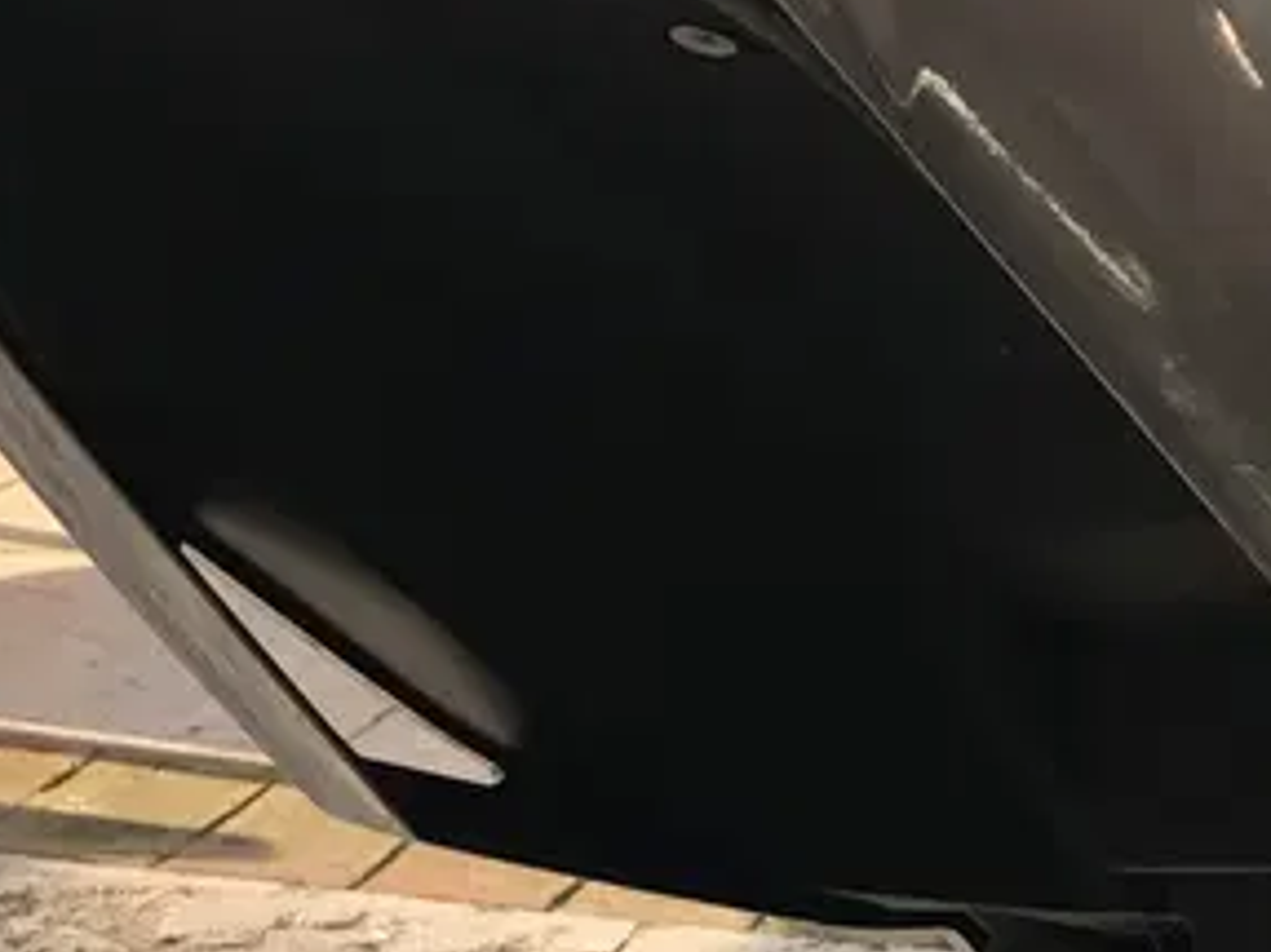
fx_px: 4294
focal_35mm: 117
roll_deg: -7.0
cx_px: 2117
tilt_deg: -8.6
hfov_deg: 15.1
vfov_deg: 12.6
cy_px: 593
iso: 20
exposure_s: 1/465
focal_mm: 3.99
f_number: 1.8
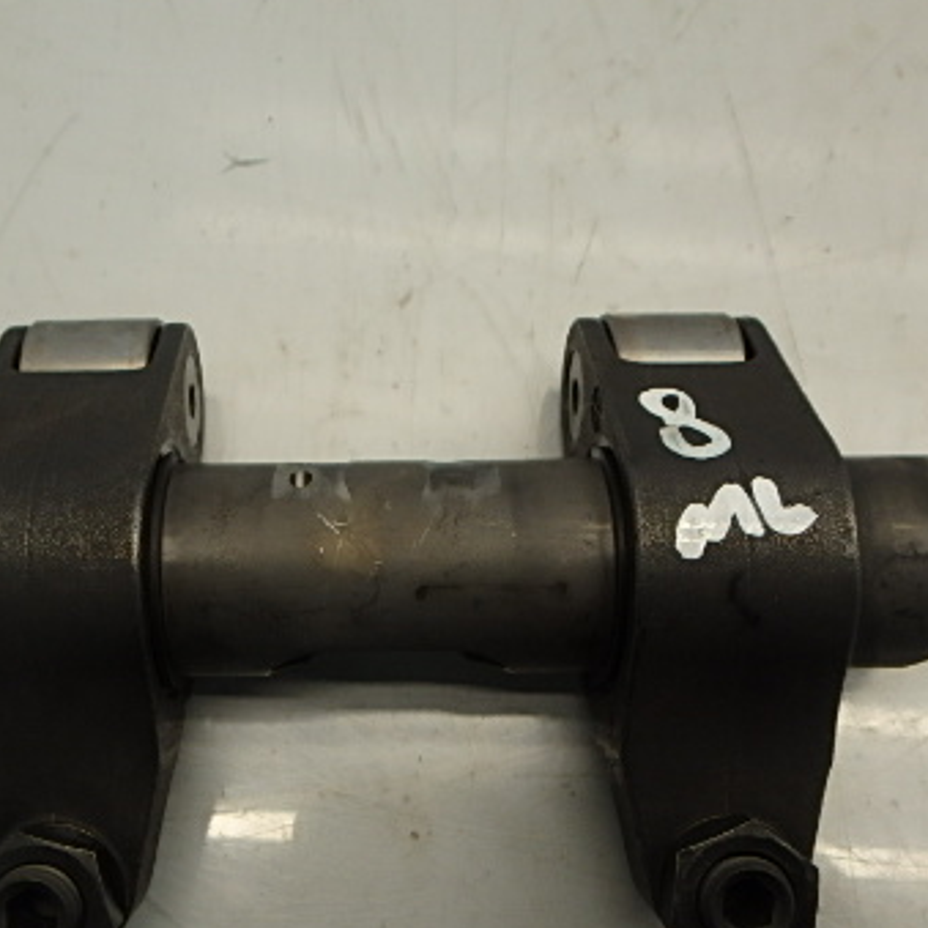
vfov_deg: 47.0
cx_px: 370
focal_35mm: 35
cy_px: 550
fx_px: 1062
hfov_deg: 46.9
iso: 200
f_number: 3.5
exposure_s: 1/60
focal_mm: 3.7
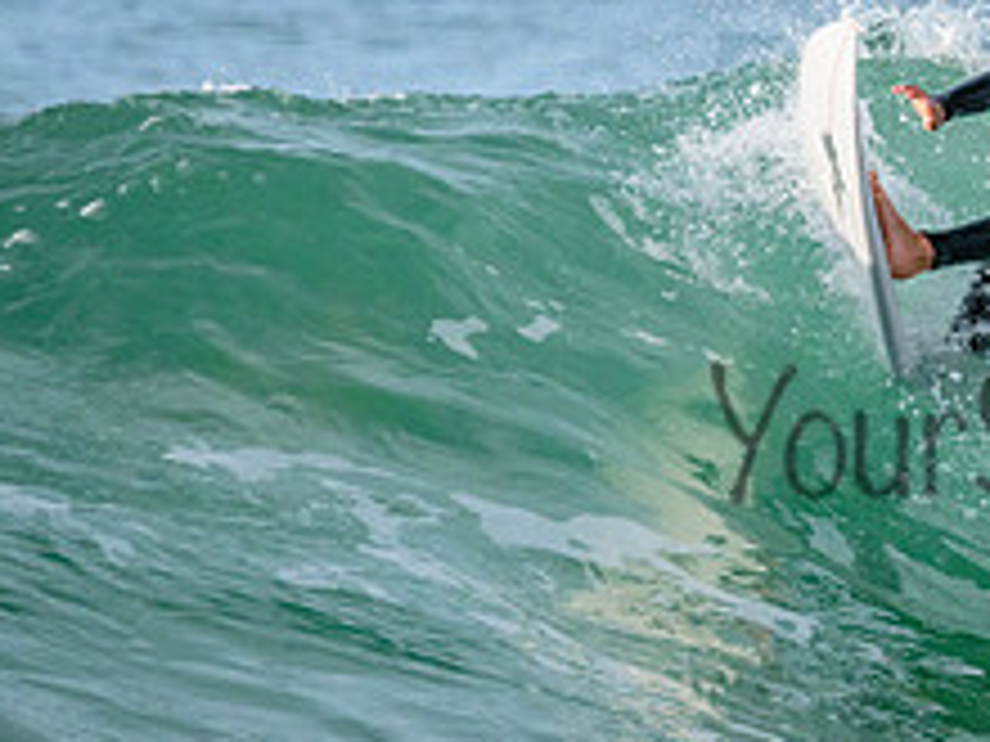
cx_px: 1174
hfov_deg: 1.2
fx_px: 45645
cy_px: 393
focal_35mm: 1596
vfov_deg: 0.9
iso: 4000
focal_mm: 630
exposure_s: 1/1250
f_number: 11
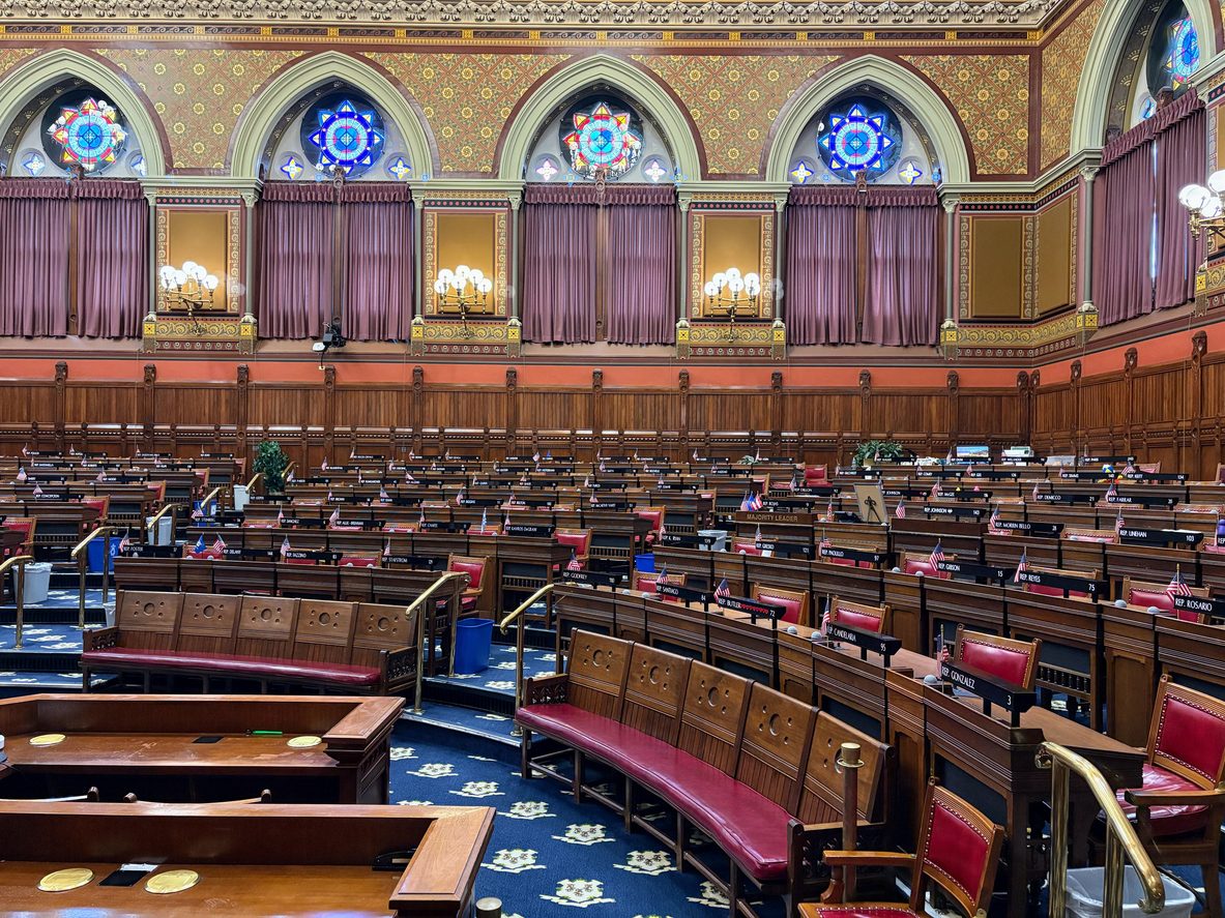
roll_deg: -0.3
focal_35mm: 26
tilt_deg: +0.5
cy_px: 459
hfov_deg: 67.3
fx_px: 920
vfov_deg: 53.1
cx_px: 612
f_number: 1.6
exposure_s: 1/60
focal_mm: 5.96
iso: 400
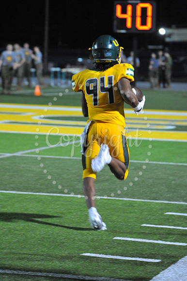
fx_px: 1248
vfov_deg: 12.8
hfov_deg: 8.6
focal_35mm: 160
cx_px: 94
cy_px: 140
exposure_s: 1/200
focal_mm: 160
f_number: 5.6
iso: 6400
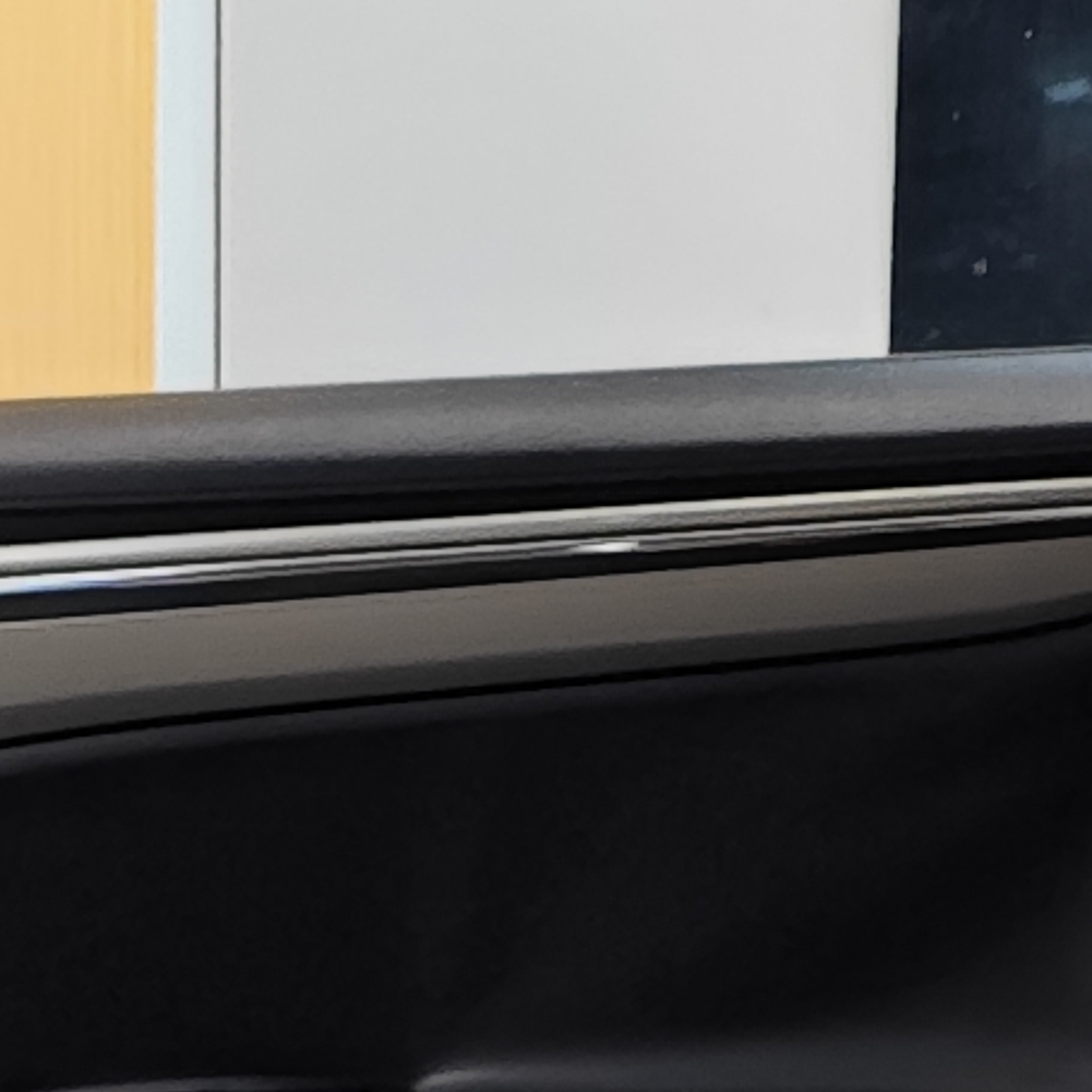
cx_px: 533
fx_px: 6531
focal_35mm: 183
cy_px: 1884
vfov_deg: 9.2
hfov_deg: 9.6
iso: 500
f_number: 1.9
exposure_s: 1/50
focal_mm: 8.7
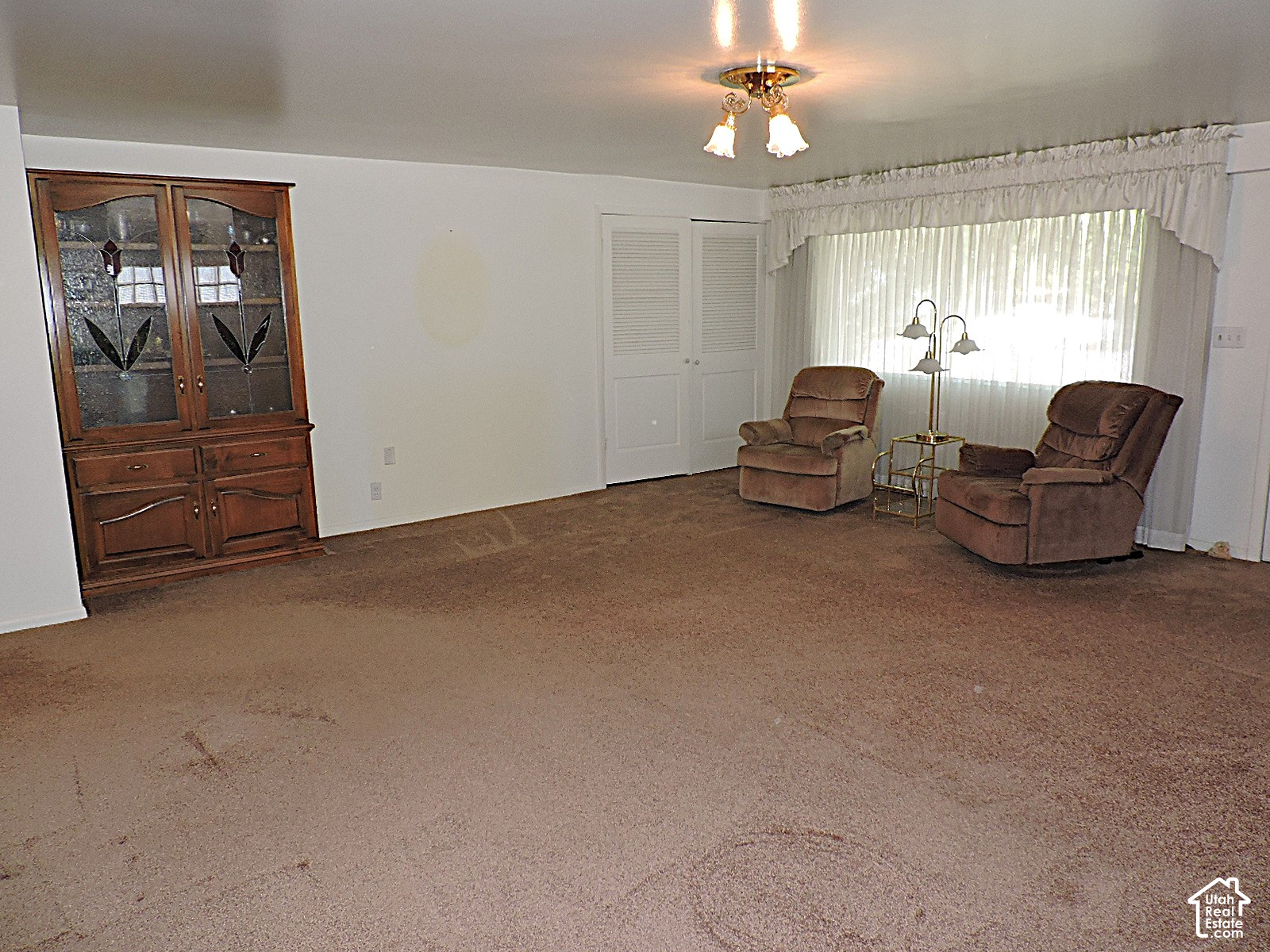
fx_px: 881
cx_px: 635
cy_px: 476
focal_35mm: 24
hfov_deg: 71.6
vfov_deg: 56.8
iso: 200
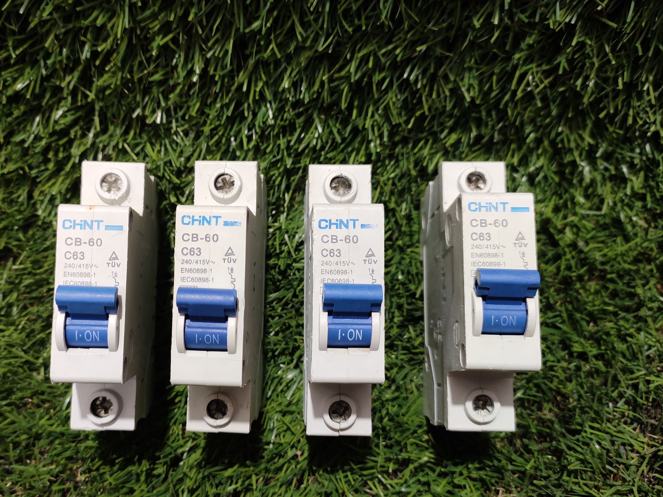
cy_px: 263
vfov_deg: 45.4
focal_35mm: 31
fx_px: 594
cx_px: 277
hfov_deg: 58.0
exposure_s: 1/33
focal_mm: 4.74
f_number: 1.79
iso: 510
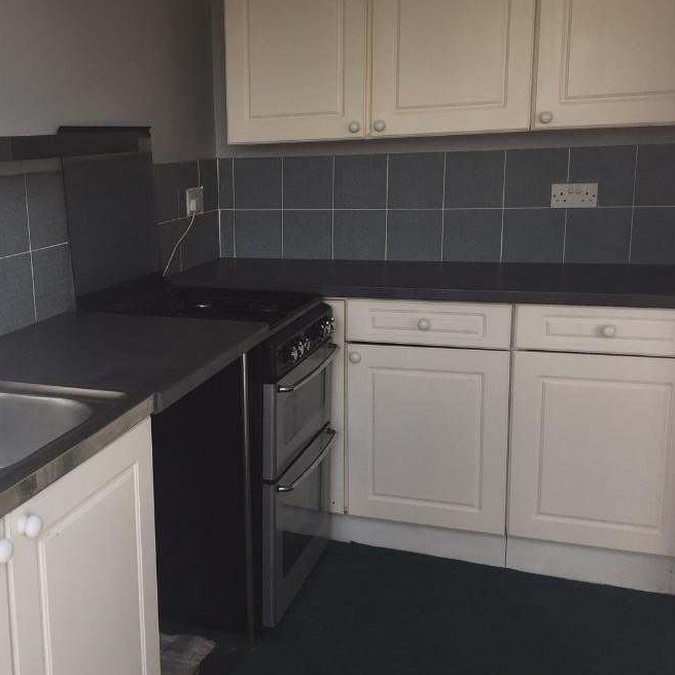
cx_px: 171
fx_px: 882
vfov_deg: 41.9
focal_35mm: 40
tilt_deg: -12.2
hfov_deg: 40.7
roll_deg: +2.5
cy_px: 342
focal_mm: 4.15
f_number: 2.2
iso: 32
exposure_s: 1/311
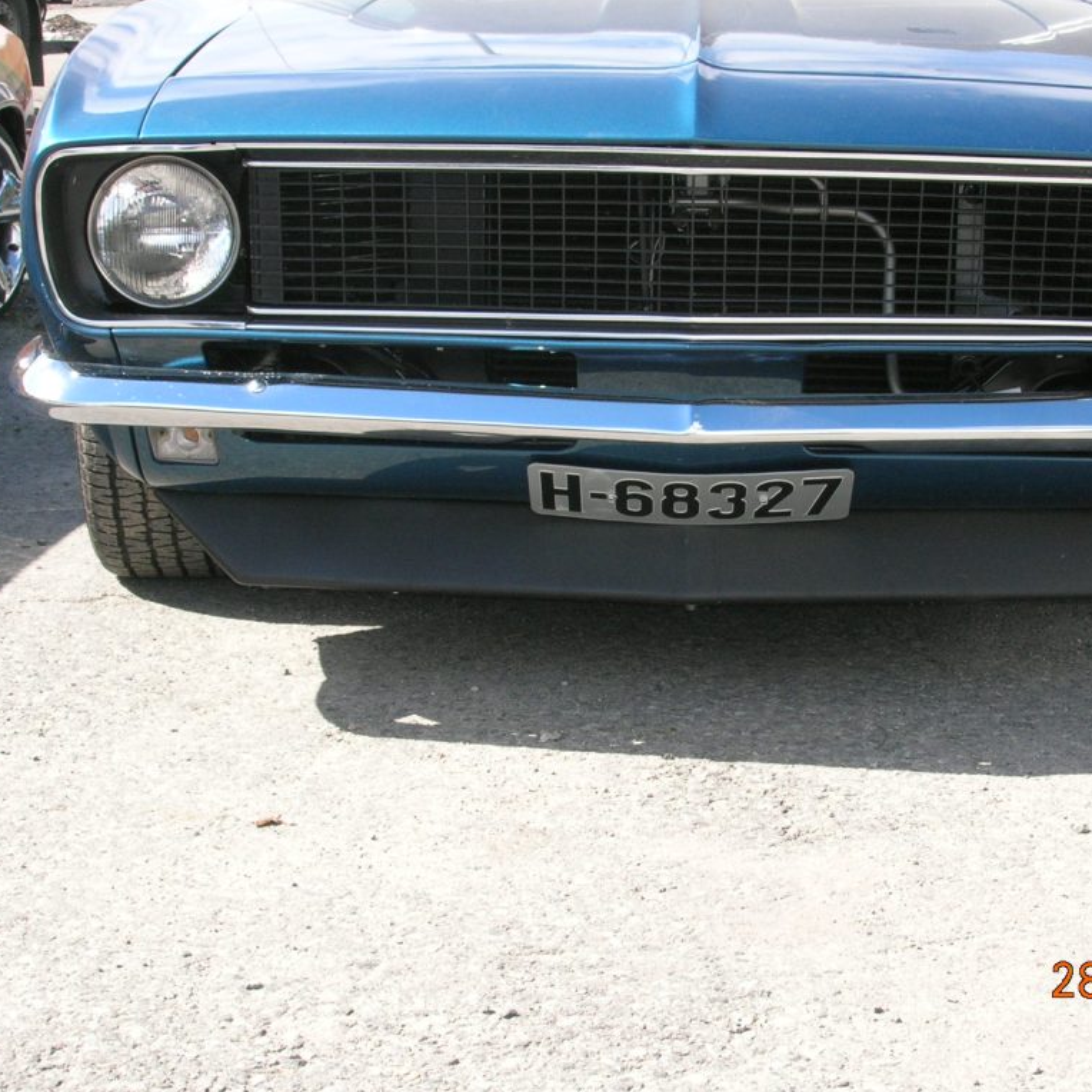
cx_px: 689
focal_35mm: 64
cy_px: 546
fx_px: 2284
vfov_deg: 26.9
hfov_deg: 26.8
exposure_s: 1/146
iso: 71
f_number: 5.7
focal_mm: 9
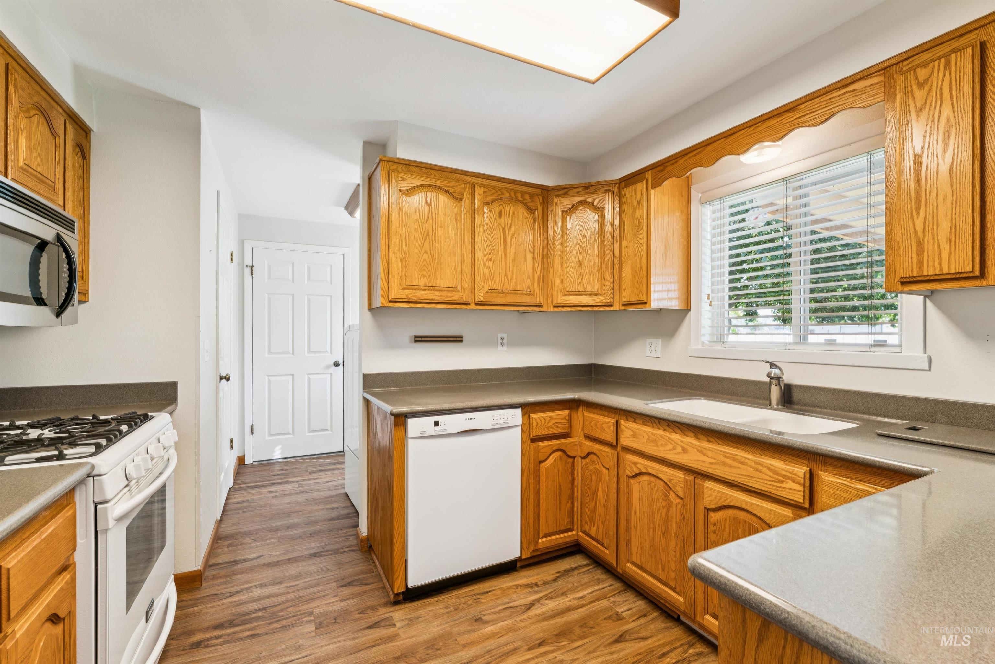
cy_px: 332
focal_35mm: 16
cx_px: 498
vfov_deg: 74.4
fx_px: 437
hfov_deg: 97.5
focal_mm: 15.8
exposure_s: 1/10
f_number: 13
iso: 400
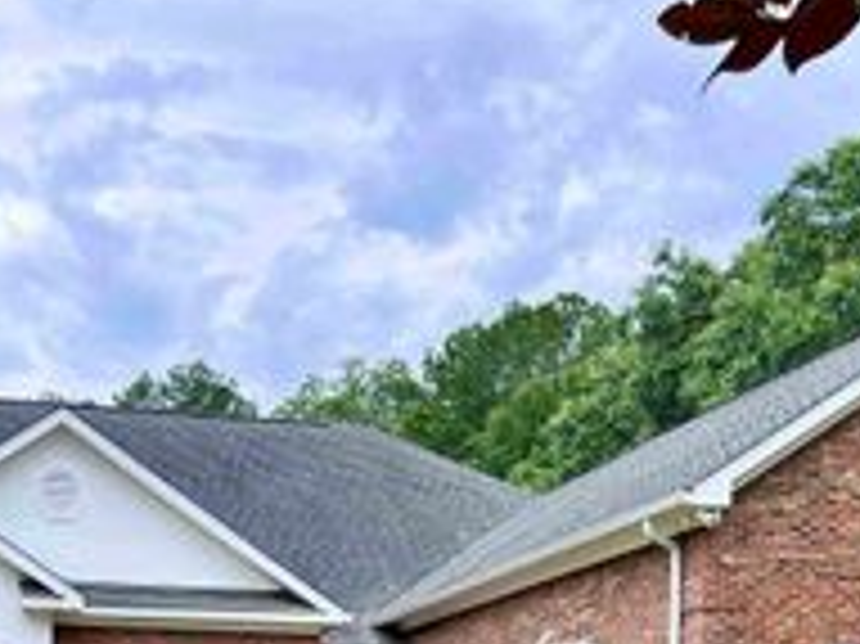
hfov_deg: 28.5
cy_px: 813
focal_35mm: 68
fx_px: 1688
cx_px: 320
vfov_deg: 20.0
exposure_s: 1/1488
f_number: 1.5
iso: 50
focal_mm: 5.7
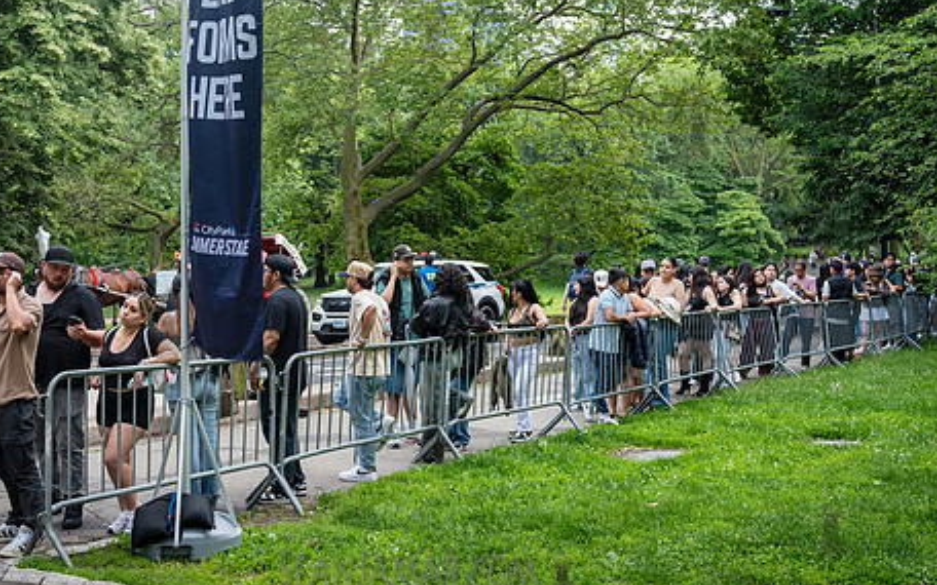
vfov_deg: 25.8
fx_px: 1277
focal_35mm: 50
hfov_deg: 40.3
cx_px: 432
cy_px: 223
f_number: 4.5
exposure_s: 1/250
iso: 1000
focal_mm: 38
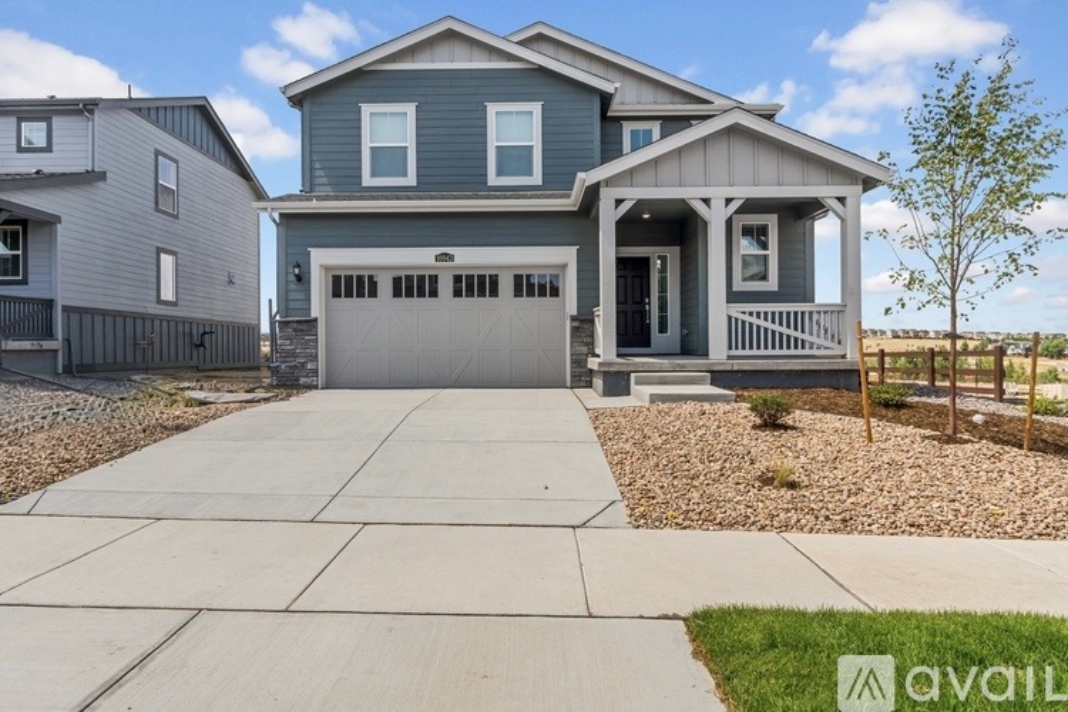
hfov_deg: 85.4
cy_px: 356
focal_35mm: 20
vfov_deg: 63.2
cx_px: 534
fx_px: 578
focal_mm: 13
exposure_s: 1/320
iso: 100
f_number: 10
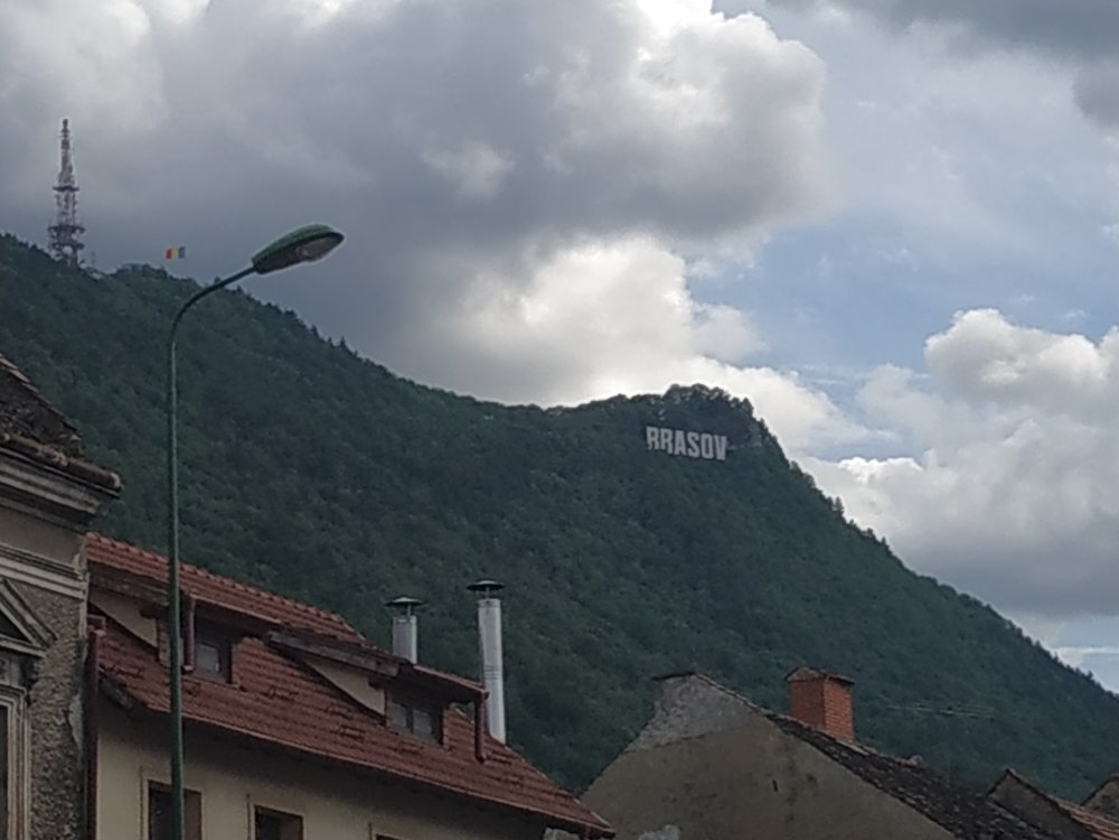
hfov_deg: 71.6
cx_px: 560
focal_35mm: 24
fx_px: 776
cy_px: 420
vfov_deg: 56.8
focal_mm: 3.94
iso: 100
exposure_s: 1/3258
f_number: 1.9
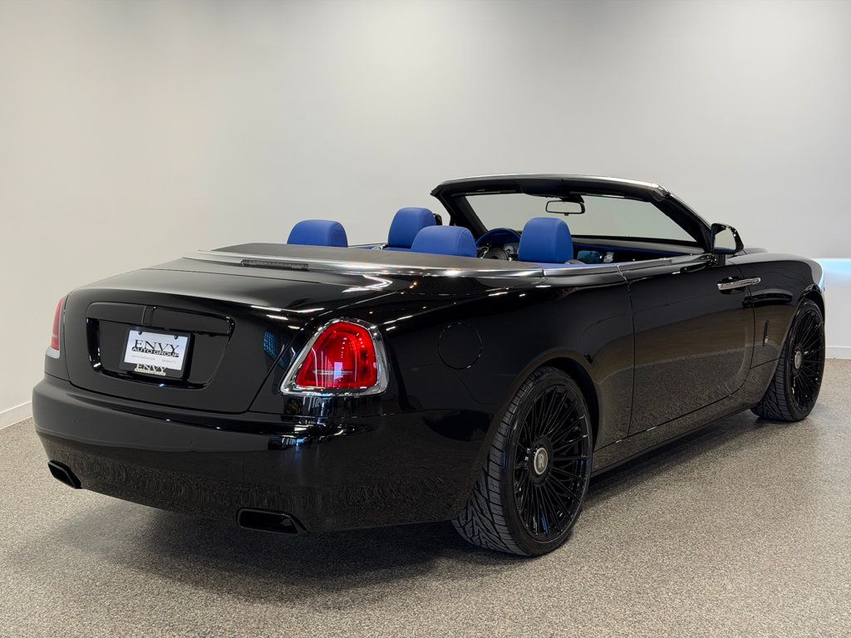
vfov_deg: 30.3
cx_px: 426
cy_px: 319
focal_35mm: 48
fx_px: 1180
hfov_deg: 39.7
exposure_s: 1/220
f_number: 1.78
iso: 50
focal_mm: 6.76
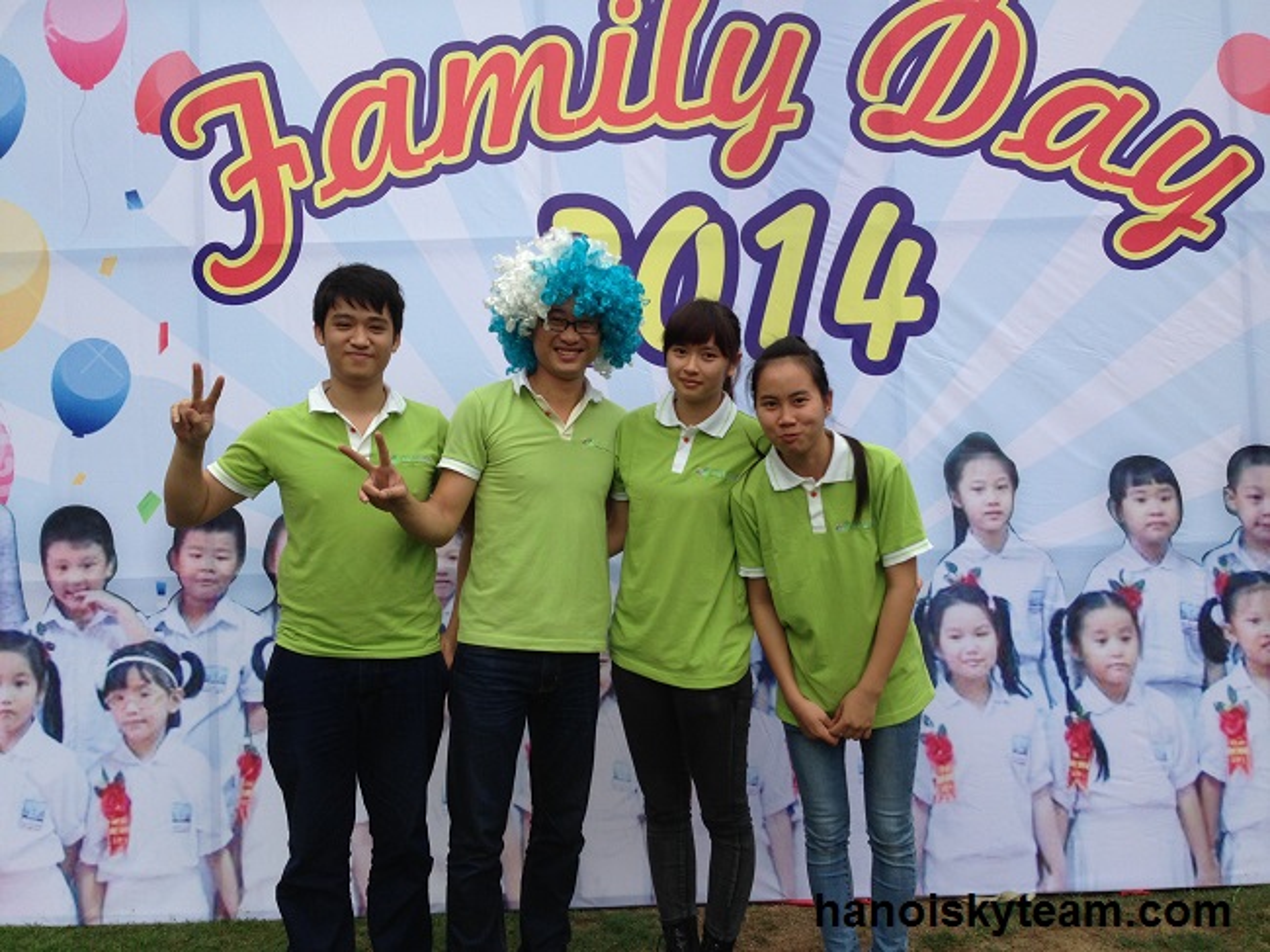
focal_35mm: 33
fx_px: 1210
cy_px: 476
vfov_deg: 42.9
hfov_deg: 55.4
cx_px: 635
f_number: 2.4
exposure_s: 1/775
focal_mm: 4.12
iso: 50
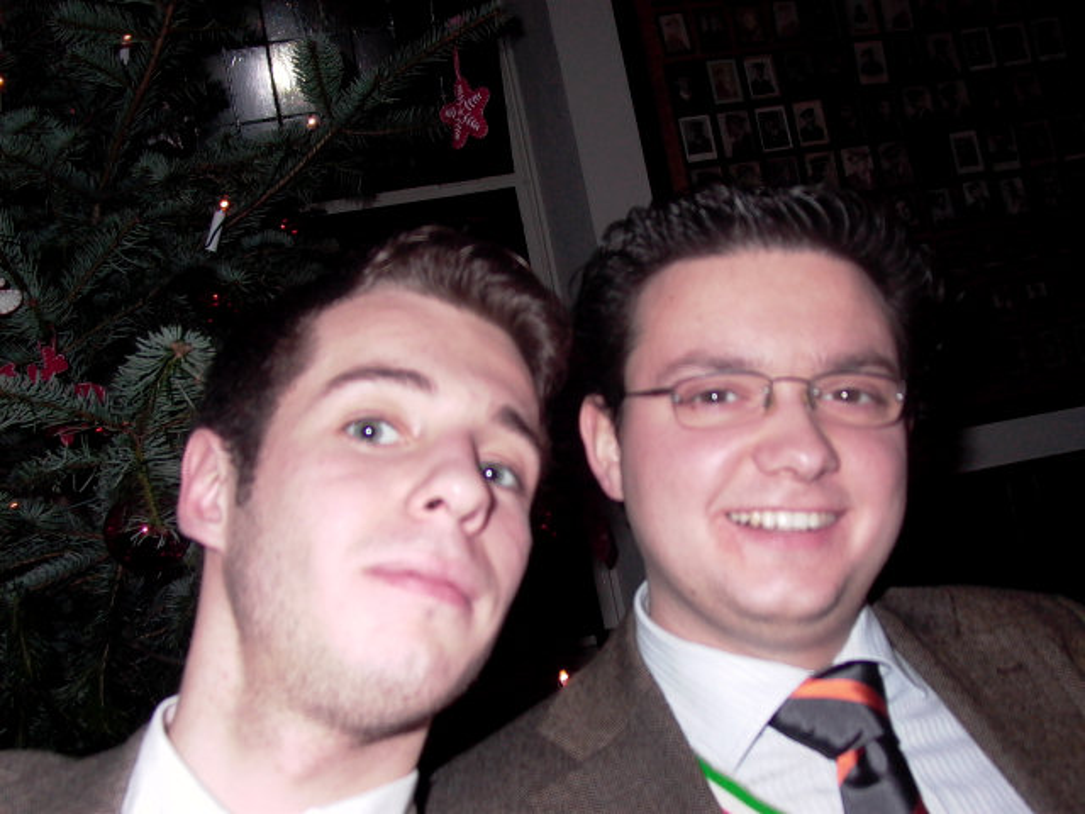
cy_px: 407
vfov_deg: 37.7
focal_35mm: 38
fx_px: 1191
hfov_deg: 49.0
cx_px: 542
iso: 100
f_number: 2.13
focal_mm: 8.19
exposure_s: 1/64.2
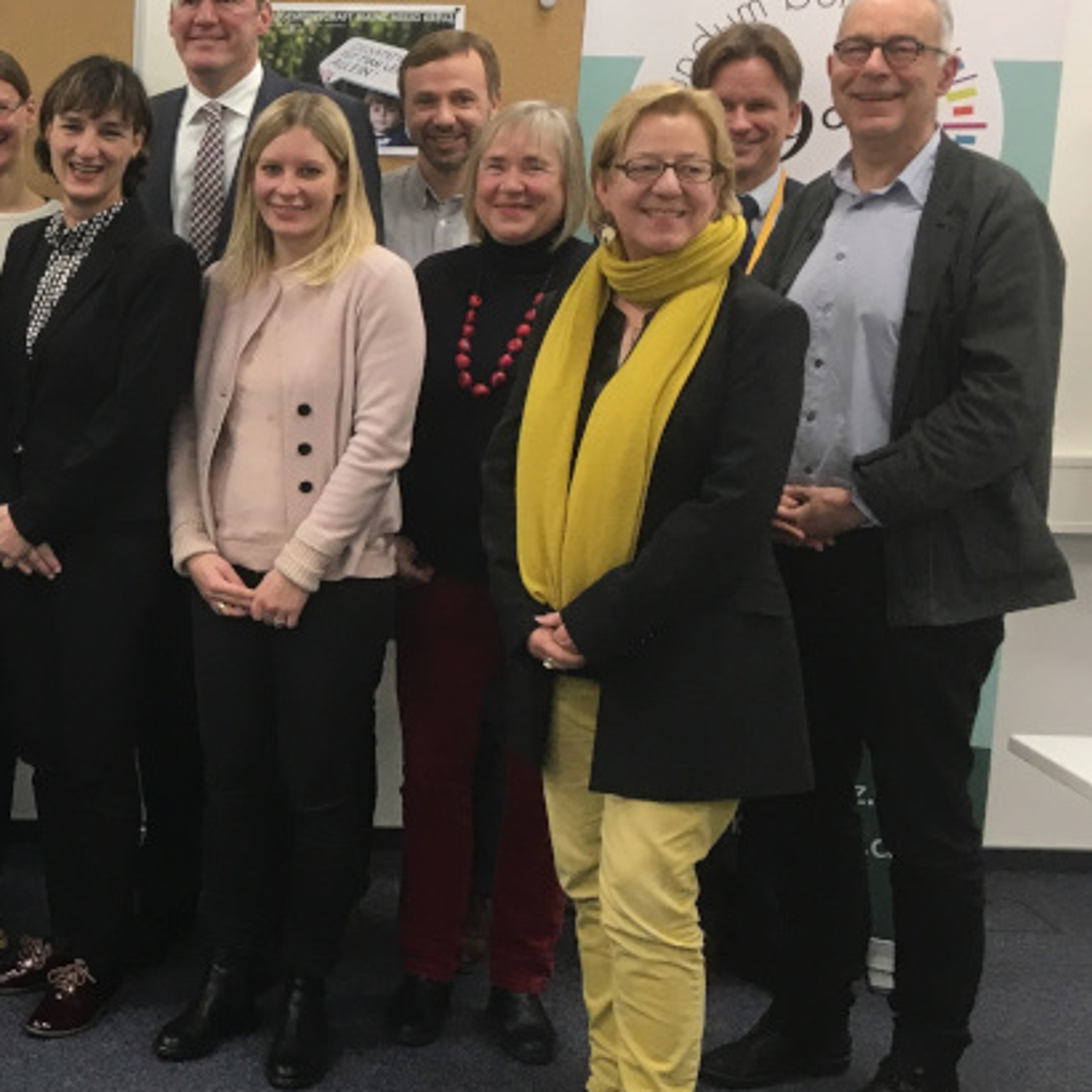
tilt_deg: -7.8
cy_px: 445
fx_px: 2284
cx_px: -99
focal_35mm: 64
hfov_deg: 25.1
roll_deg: -1.6
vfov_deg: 26.8
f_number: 2.2
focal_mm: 4.15
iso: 50
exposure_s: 1/33
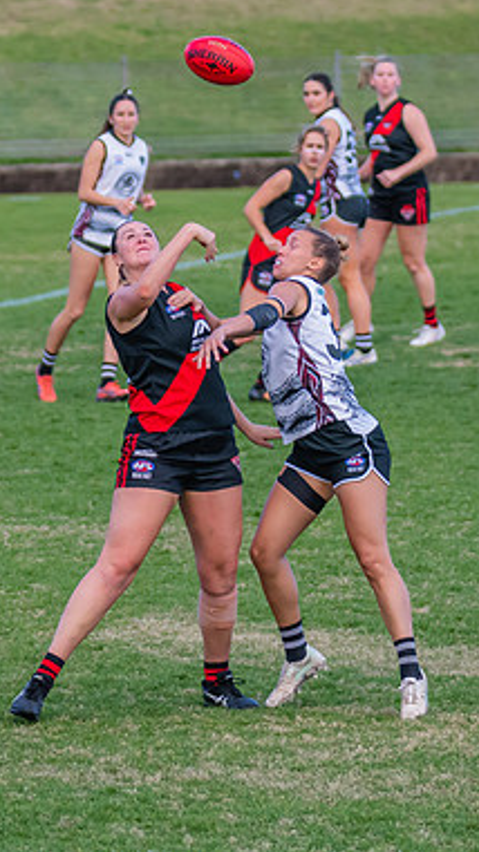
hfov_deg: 2.3
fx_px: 11800
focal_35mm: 522
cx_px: 228
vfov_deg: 4.1
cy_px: 373
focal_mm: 195
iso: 800
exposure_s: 1/1250
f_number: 4.5
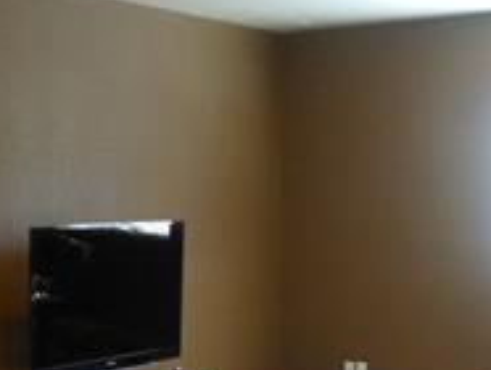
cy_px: 325
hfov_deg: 22.7
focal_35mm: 86
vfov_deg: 17.0
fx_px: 1221
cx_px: 201
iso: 250
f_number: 3.2
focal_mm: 4.5
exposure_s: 1/30
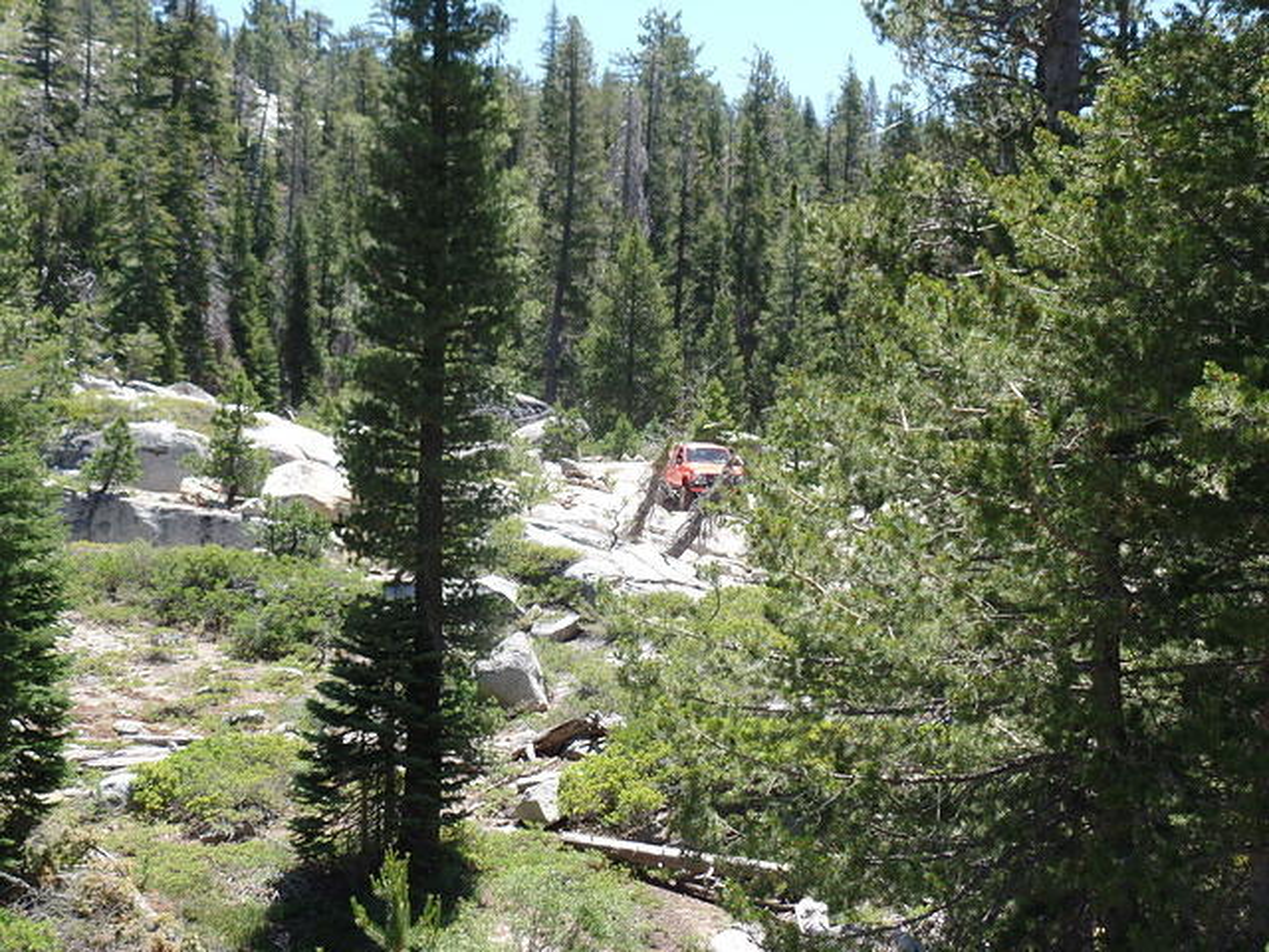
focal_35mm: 93
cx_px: 634
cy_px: 476
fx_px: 3409
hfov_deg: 21.1
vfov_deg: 15.9
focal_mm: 16.5
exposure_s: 1/250
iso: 80
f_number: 3.9
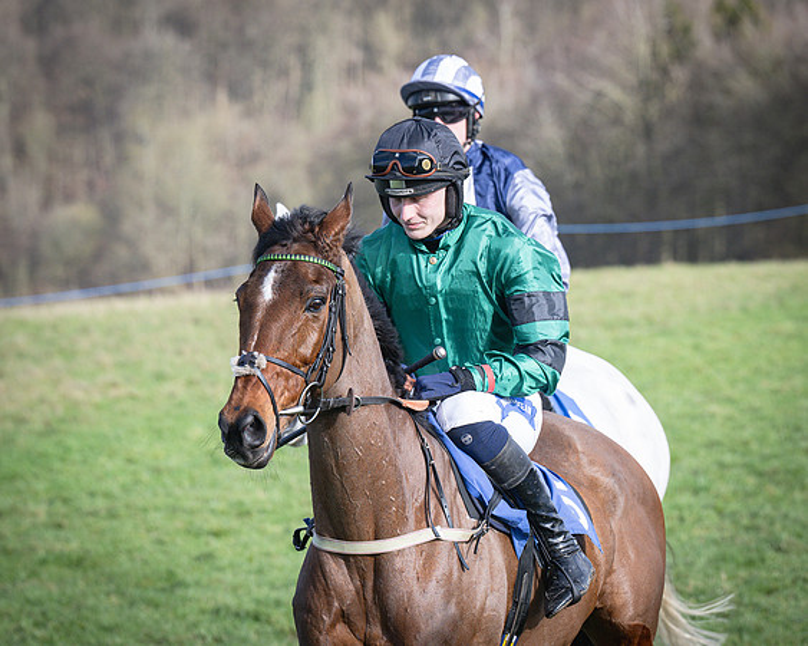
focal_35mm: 268
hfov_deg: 7.2
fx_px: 6402
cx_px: 408
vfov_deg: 5.8
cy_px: 305
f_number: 5
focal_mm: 150
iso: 400
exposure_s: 1/1000
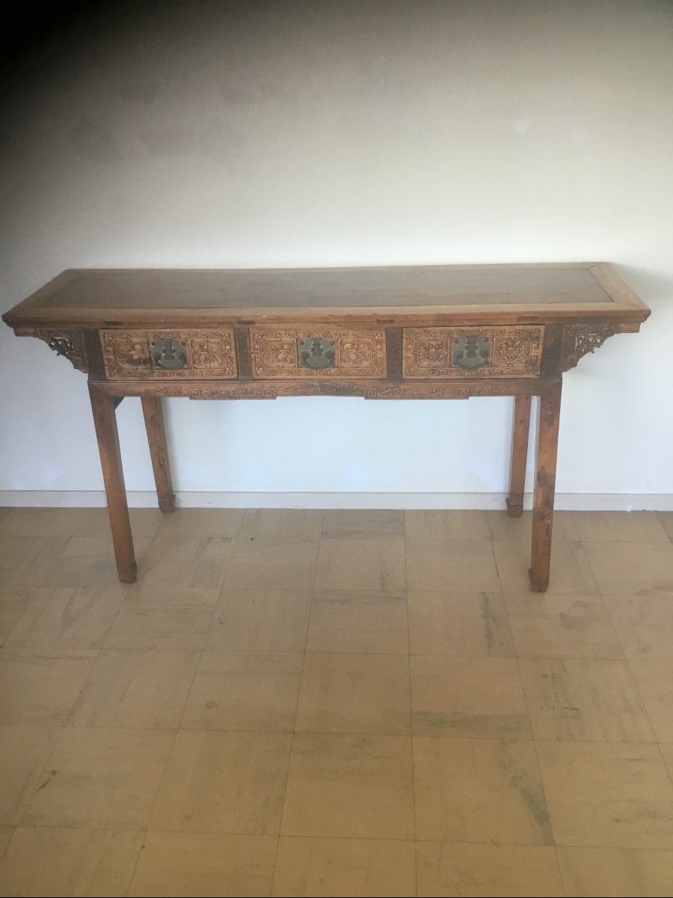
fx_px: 804
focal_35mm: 31
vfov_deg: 58.4
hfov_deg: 45.4
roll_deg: +1.3
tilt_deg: -24.5
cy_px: 449
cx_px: 336
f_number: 2.4
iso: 50
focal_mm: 3.3
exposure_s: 1/33
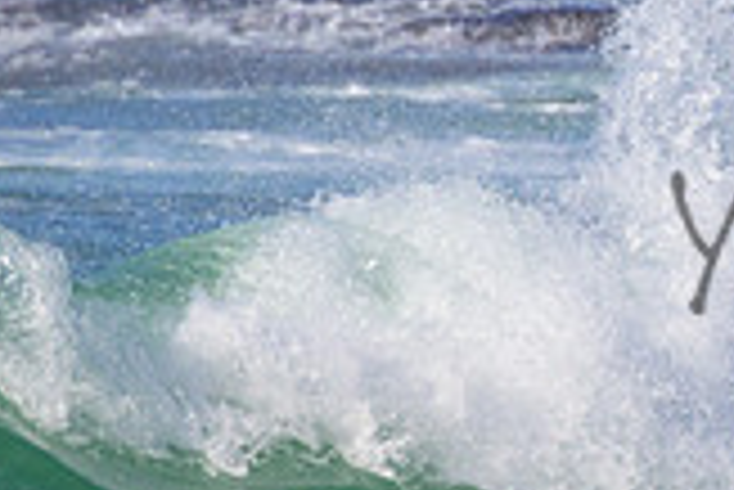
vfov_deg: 0.5
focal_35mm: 2853
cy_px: 205
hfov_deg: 0.7
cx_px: 1135
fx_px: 58220
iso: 1100
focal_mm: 800
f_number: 11
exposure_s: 1/2000
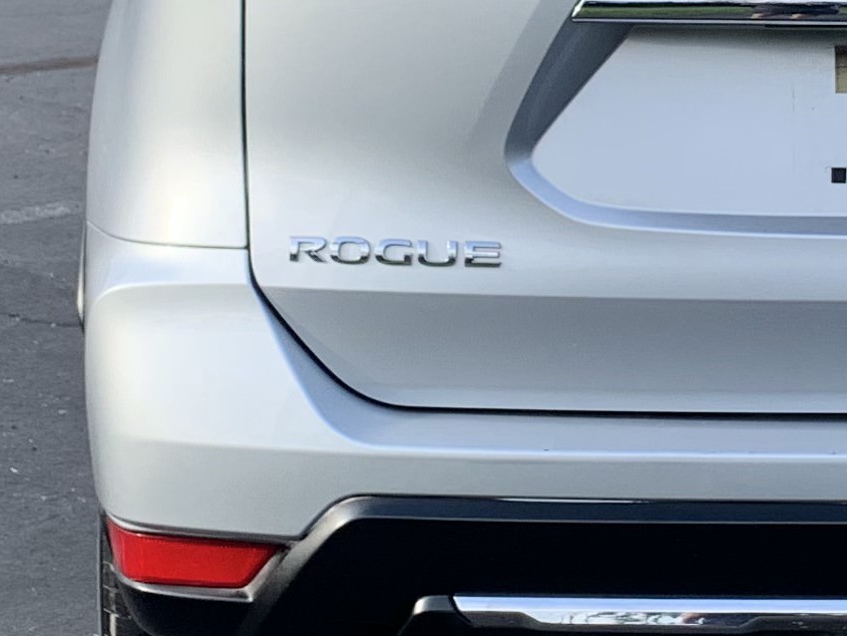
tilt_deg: -6.7
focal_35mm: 124
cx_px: 831
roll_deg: +0.9
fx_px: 3035
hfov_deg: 15.6
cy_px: 87
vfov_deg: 11.9
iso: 25
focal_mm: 4.25
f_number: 1.8
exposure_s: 1/549
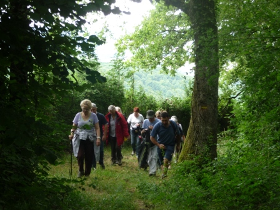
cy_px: 105
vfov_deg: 12.5
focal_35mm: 119
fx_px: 963
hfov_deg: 16.6
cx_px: 140
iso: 160
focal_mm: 20.3
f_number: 4.7
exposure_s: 1/50
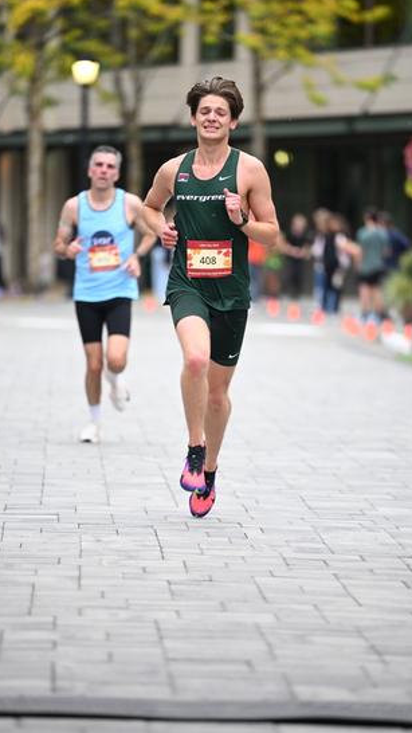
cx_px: 190
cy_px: 365
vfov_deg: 10.2
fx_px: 4099
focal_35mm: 211
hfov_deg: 5.8
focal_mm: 200
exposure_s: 1/1250
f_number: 2.8
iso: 1600
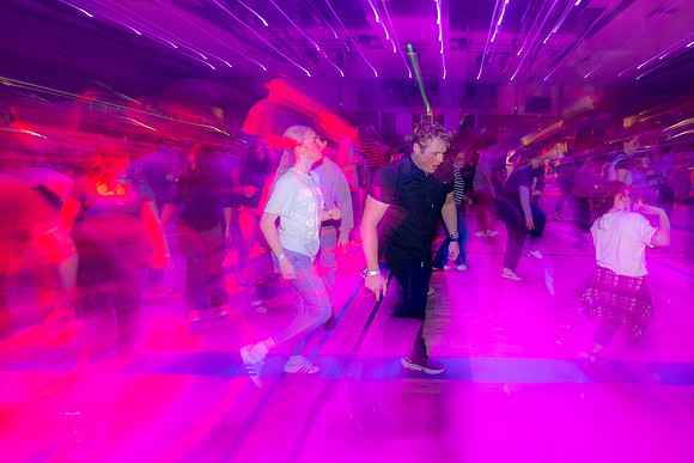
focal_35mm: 39
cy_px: 188
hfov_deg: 49.1
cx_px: 449
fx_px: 748
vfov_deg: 34.3
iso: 400
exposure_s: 1/2.5
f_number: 5.6
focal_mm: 30
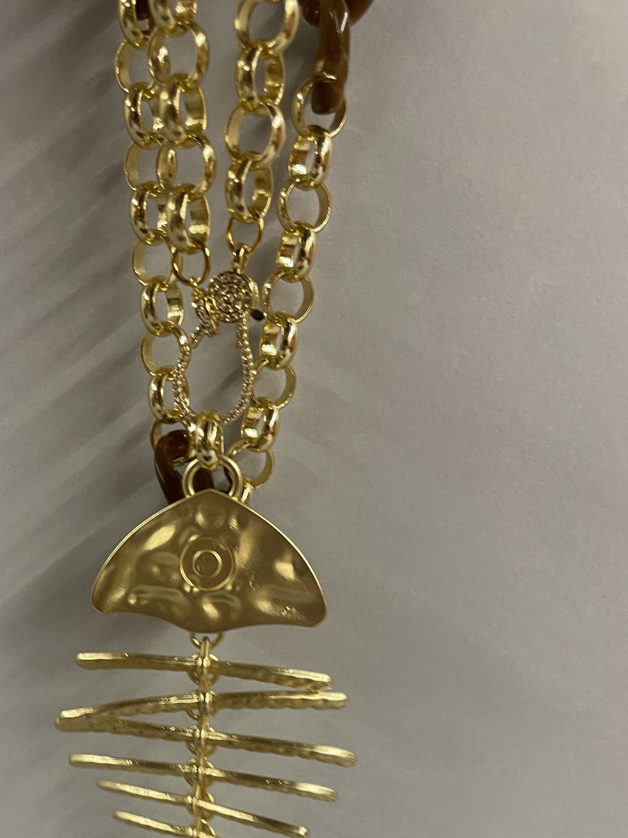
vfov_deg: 45.0
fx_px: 968
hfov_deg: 35.2
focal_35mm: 40
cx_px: 161
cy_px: 638
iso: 100
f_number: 1.6
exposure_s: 1/50
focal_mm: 4.2
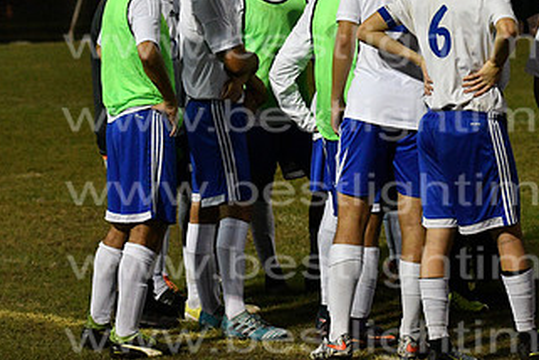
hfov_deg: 10.8
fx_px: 2844
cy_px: 83
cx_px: 447
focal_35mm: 190
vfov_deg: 7.2
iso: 6400
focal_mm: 70
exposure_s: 1/1250
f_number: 4
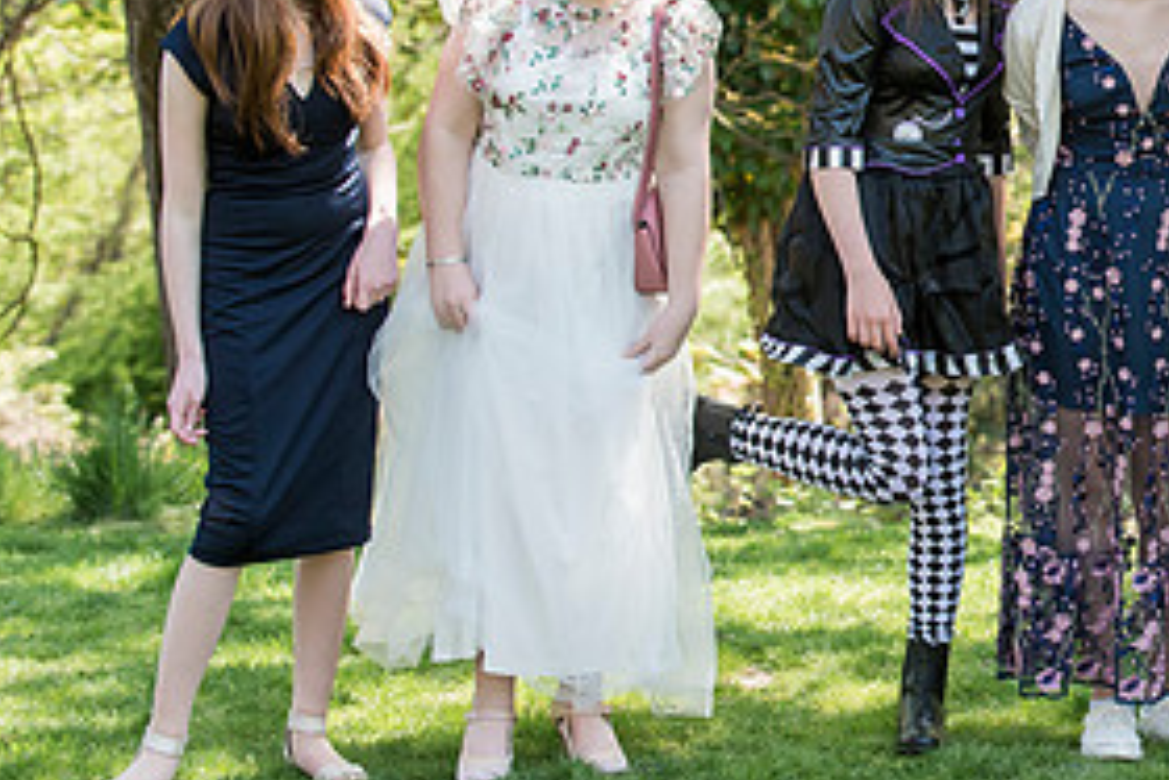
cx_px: 1217
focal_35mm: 167
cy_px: 199
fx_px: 5425
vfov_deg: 8.2
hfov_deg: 12.1
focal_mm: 78
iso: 800
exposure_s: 1/800
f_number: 4
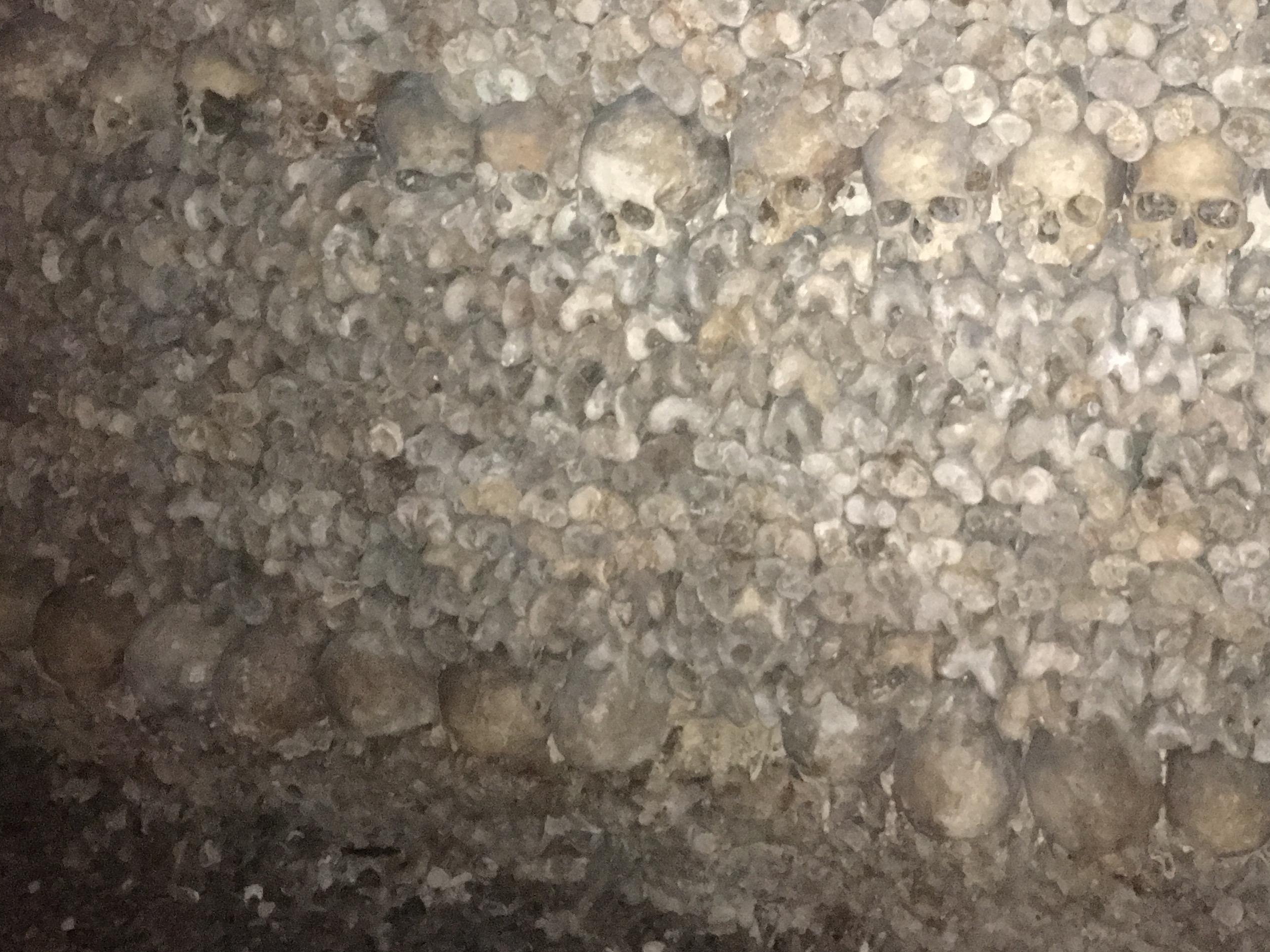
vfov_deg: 30.9
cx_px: 868
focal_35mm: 46
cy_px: 227
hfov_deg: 40.6
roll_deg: +0.4
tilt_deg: -20.9
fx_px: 1687
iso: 400
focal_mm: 4.15
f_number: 2.2
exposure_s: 1/16
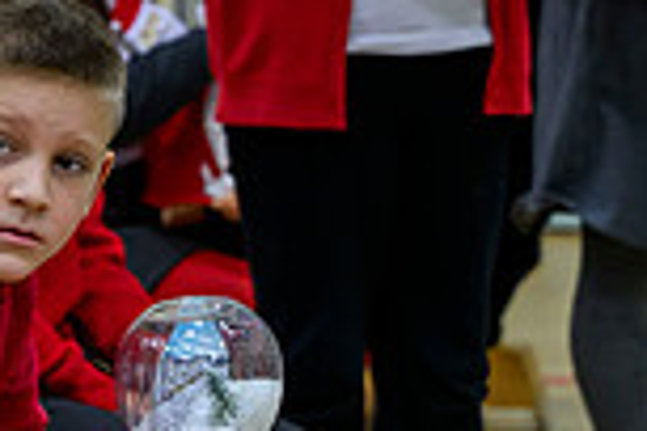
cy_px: -196
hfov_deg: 5.2
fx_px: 7063
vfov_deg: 3.5
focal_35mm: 393
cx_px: -541
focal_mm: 104
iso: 2500
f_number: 4
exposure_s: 1/250
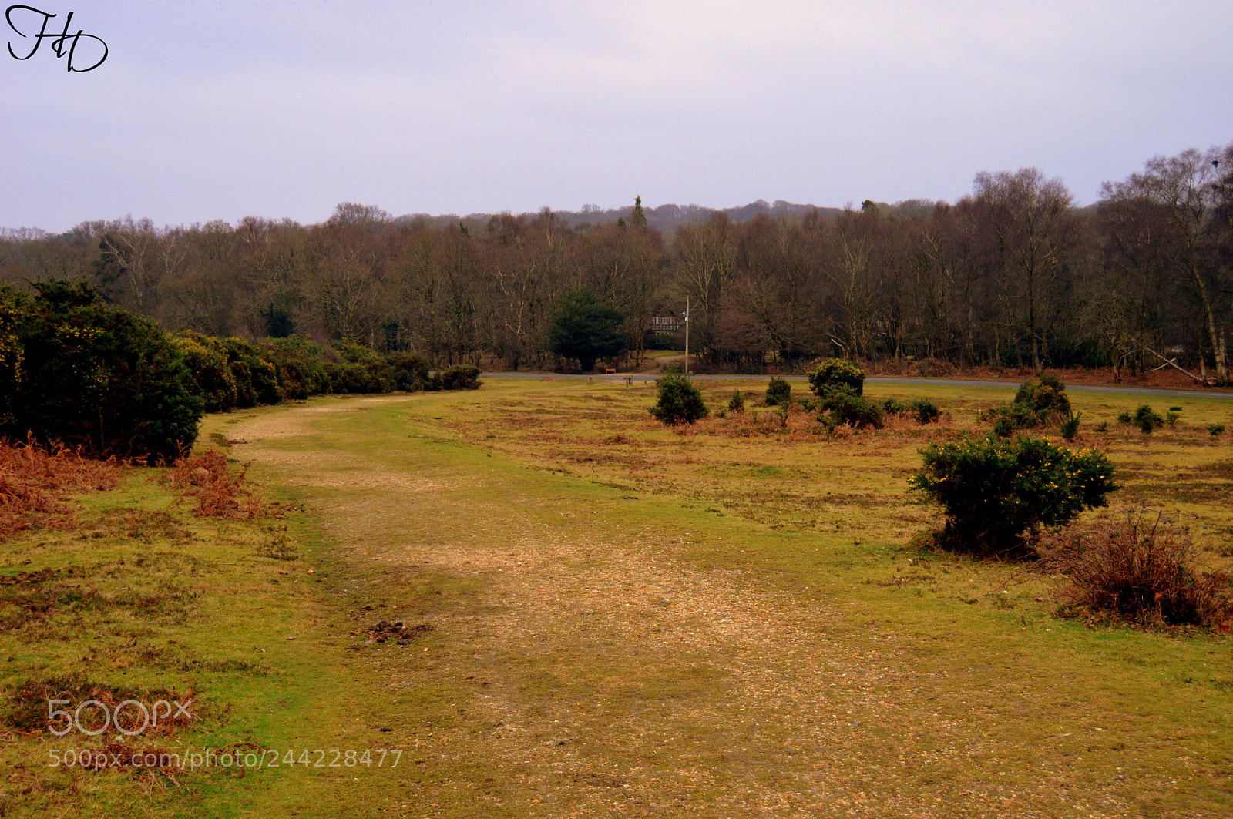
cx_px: 616
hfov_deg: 46.4
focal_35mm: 42
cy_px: 410
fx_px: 1437
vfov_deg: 31.8
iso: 1000
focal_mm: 28
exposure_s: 1/500
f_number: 4
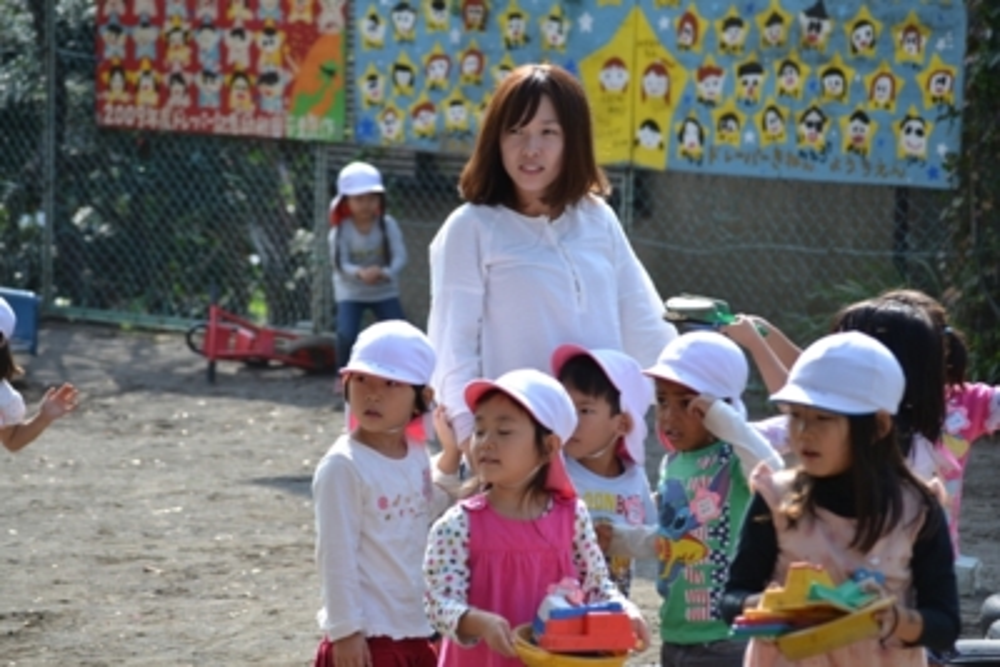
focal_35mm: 183
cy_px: 334
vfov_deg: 7.5
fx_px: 5085
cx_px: 500
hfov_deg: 11.2
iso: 100
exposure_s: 1/160
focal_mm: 122
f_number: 6.3
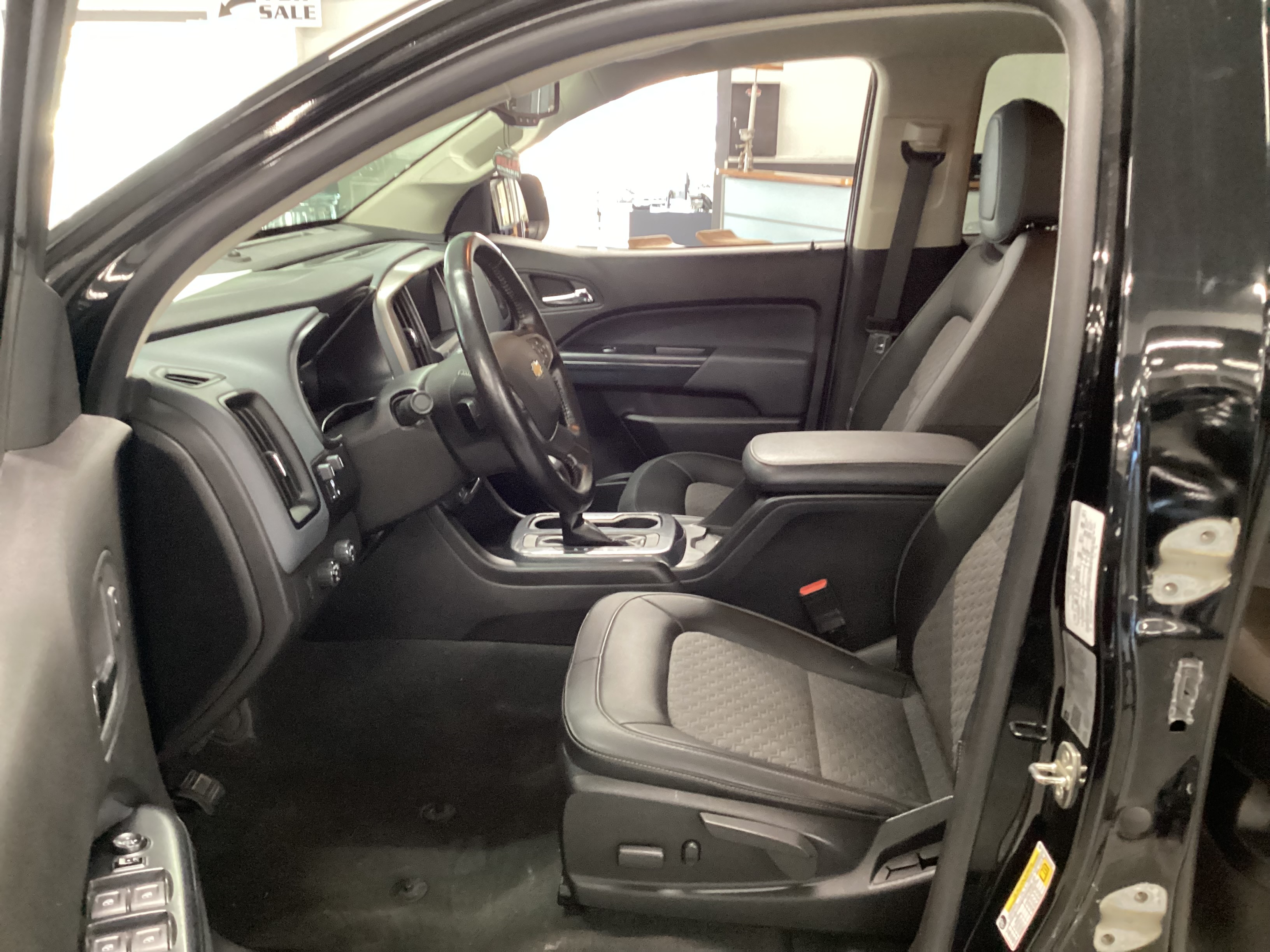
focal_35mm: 31
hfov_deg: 58.4
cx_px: 635
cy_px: 476
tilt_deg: -19.7
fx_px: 1137
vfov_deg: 45.4
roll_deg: -1.1
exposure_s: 1/25
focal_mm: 3.3
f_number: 2.4
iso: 500
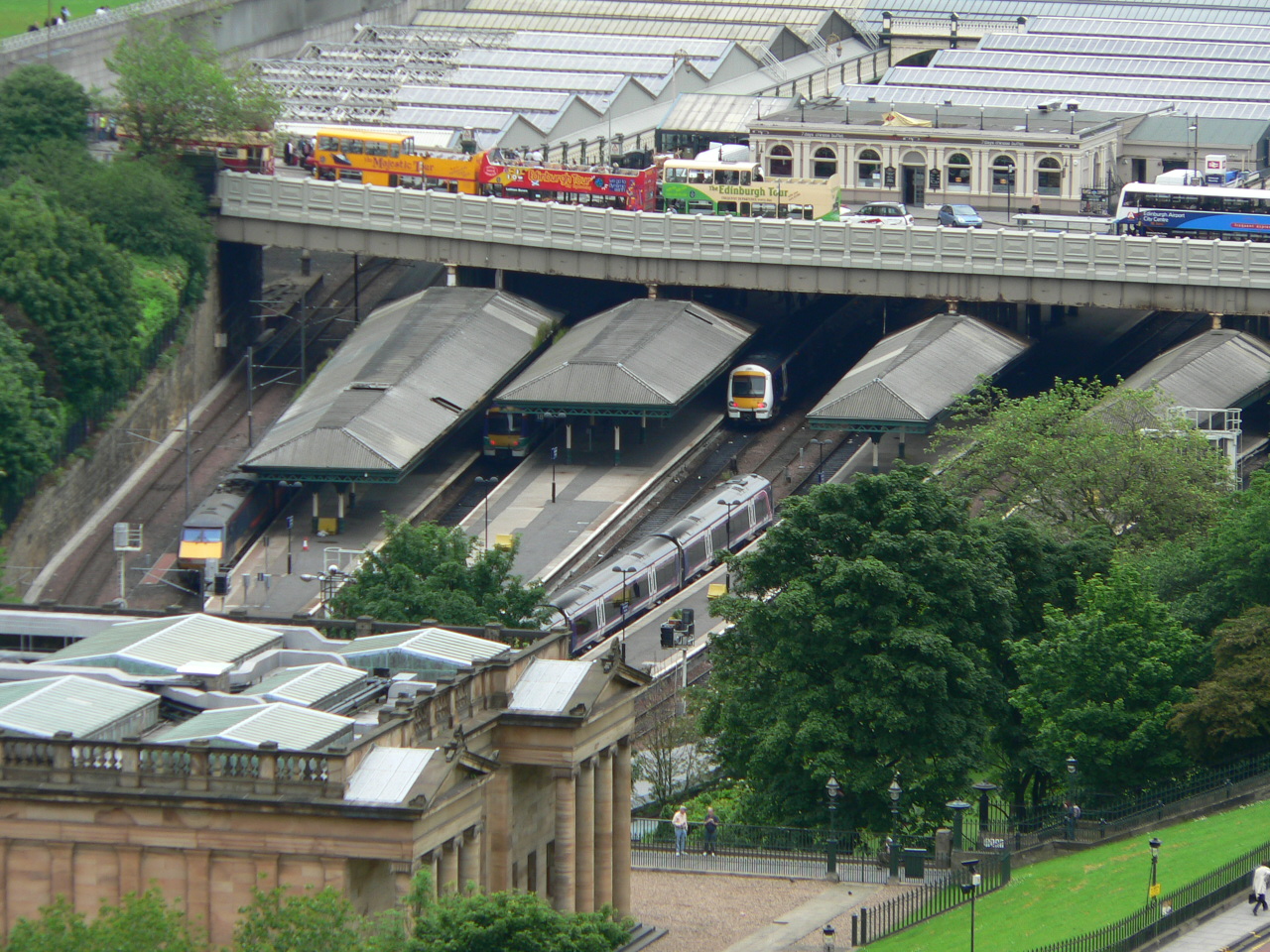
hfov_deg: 7.1
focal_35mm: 280
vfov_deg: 5.3
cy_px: 476
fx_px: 10273
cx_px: 635
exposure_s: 1/160
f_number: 4
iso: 80
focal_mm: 46.7
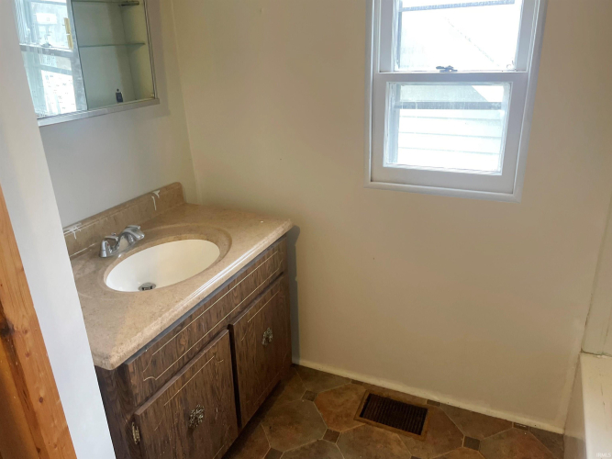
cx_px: 306
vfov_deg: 53.0
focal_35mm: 26
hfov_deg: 67.3
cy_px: 230
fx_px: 460
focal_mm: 4.2
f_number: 1.6
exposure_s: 1/60
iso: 320
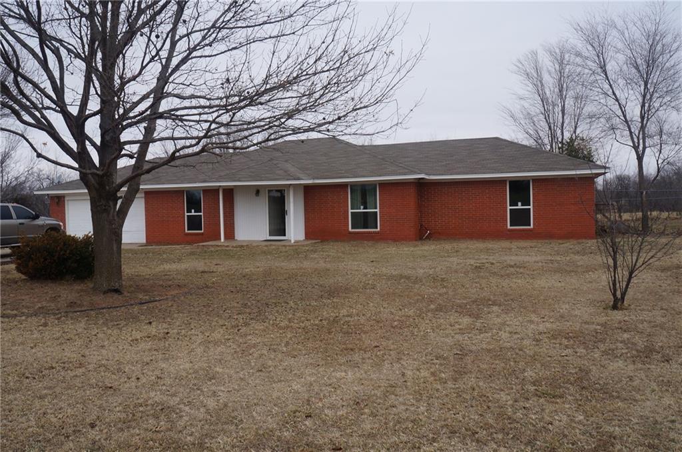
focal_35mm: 32
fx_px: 595
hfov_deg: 59.6
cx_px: 341
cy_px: 226
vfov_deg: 41.5
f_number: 13
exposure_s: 1/100
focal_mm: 21
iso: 200
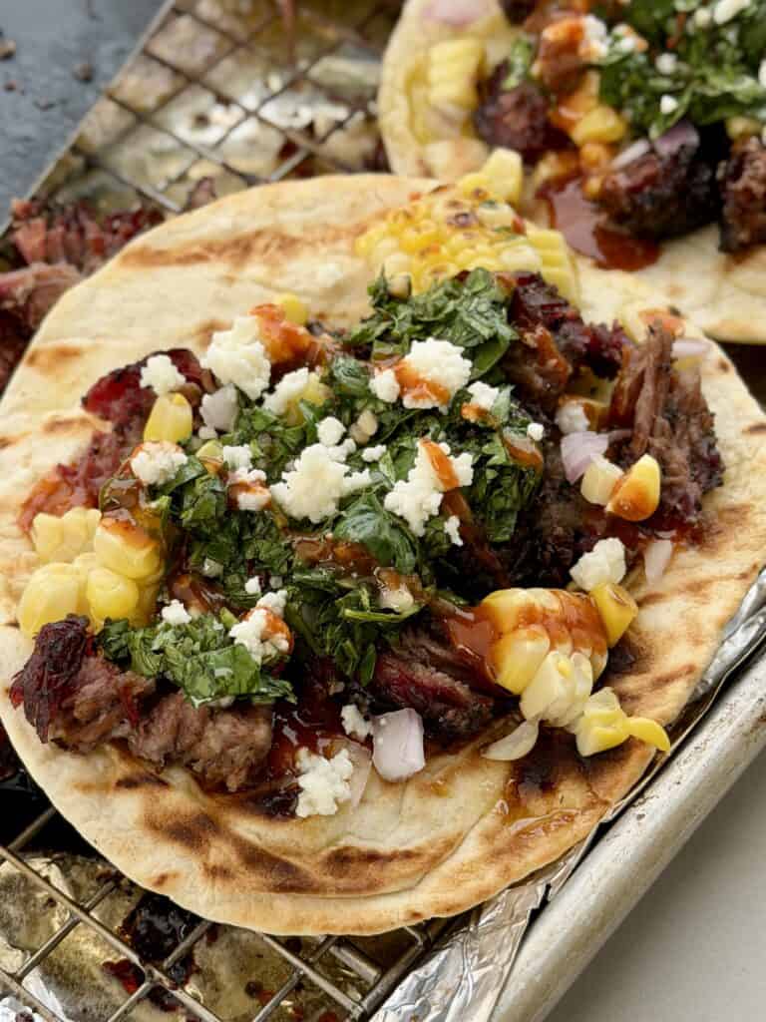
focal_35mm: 48
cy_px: 511
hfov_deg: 30.3
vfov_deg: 39.7
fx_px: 1416
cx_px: 383
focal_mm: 6.76
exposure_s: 1/1242
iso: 64
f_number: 1.78
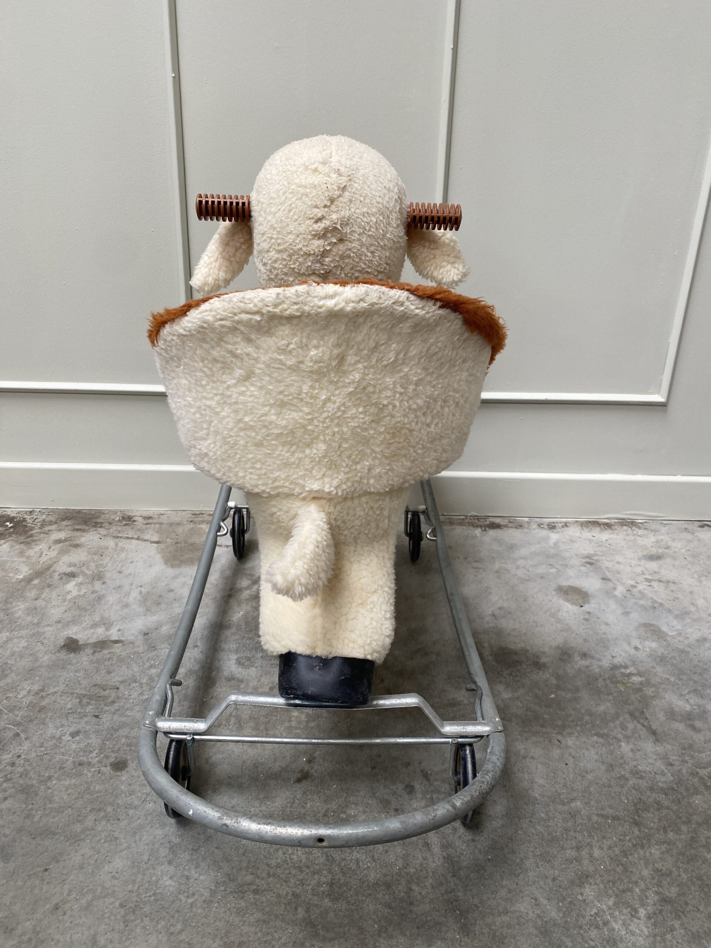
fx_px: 712
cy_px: 474
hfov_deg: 53.1
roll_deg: -2.8
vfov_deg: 67.3
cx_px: 356
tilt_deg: -23.2
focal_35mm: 26
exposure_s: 1/100
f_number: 1.8
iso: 80
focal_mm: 4.25
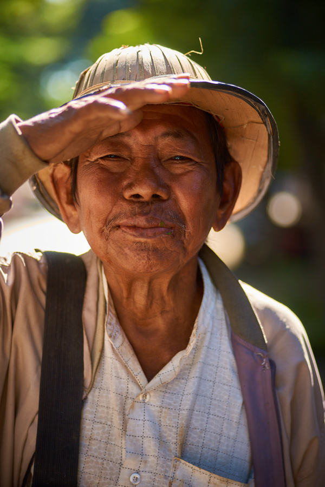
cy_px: 244
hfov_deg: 13.7
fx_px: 1354
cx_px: 162
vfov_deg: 20.4
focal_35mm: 100
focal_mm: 100
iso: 200
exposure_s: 1/350
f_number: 2.8
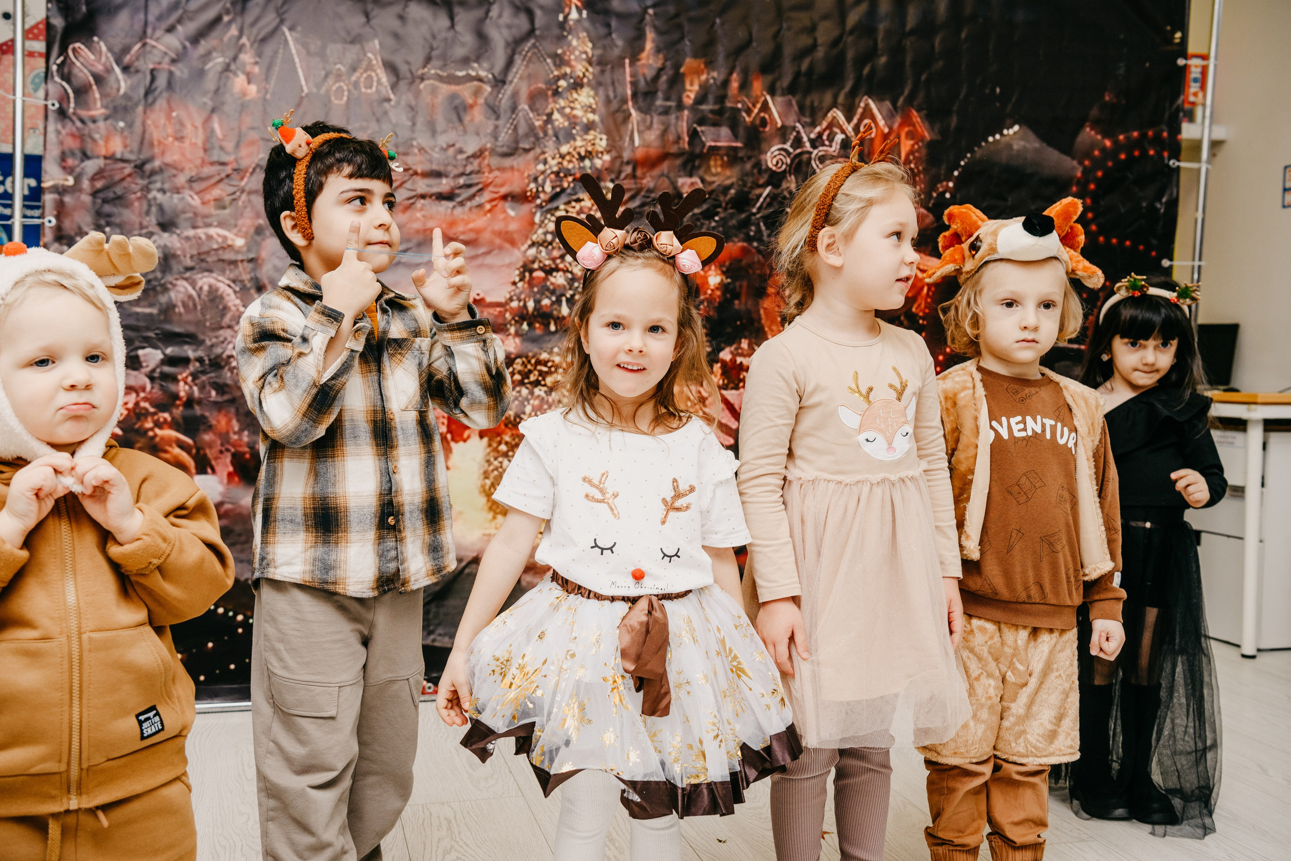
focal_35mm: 37
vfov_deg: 35.9
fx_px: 1327
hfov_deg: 51.9
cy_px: 441
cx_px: 633
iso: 320
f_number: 5
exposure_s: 1/160
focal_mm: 36
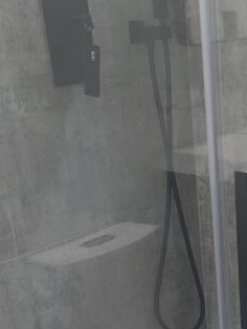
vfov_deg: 23.6
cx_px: 305
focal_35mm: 75
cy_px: 397
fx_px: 713
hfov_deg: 18.5
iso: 200
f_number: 1.8
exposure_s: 1/60
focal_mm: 6.4
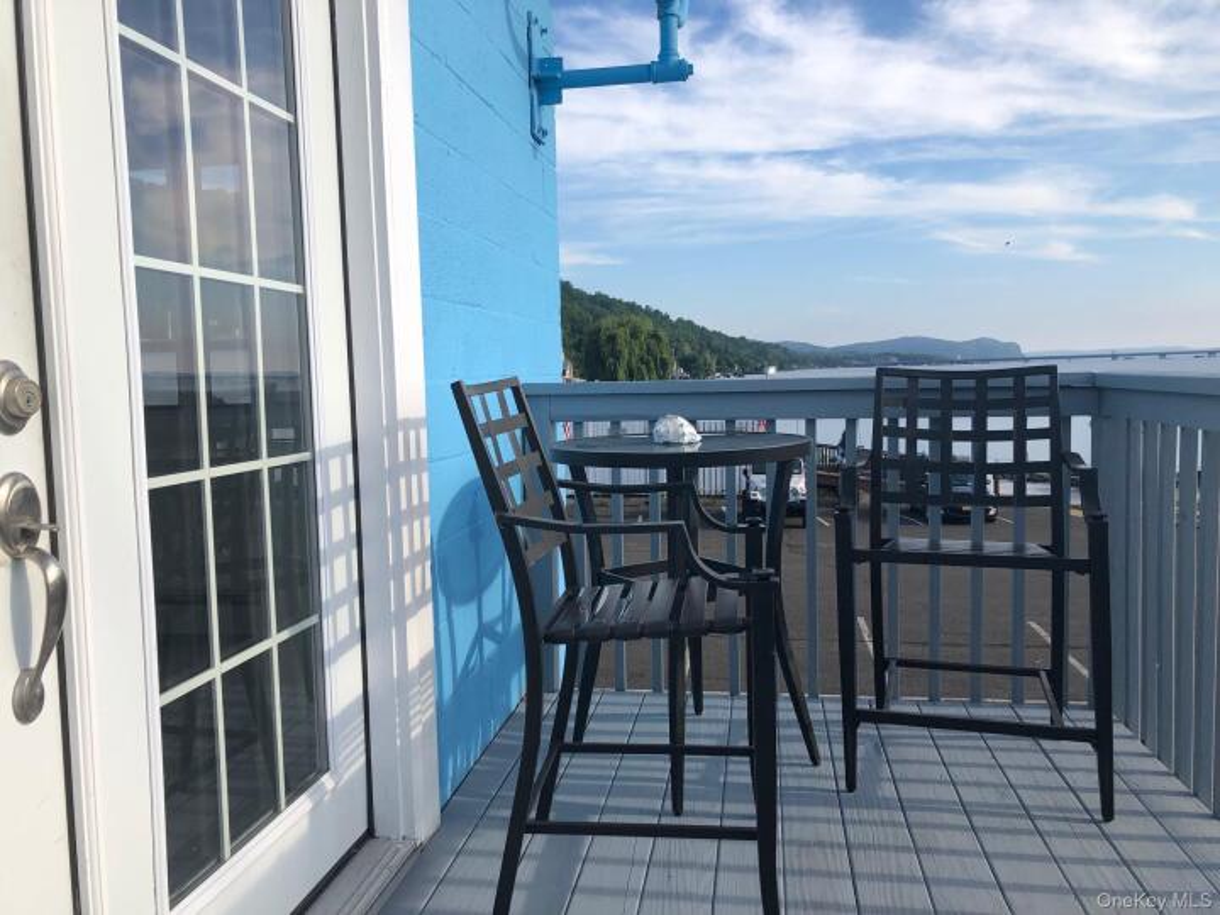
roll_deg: +0.0
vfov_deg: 49.7
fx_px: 987
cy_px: 458
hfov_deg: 63.4
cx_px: 610
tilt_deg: -3.4
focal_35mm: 28
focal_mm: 3.99
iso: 20
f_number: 1.8
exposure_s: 1/1453
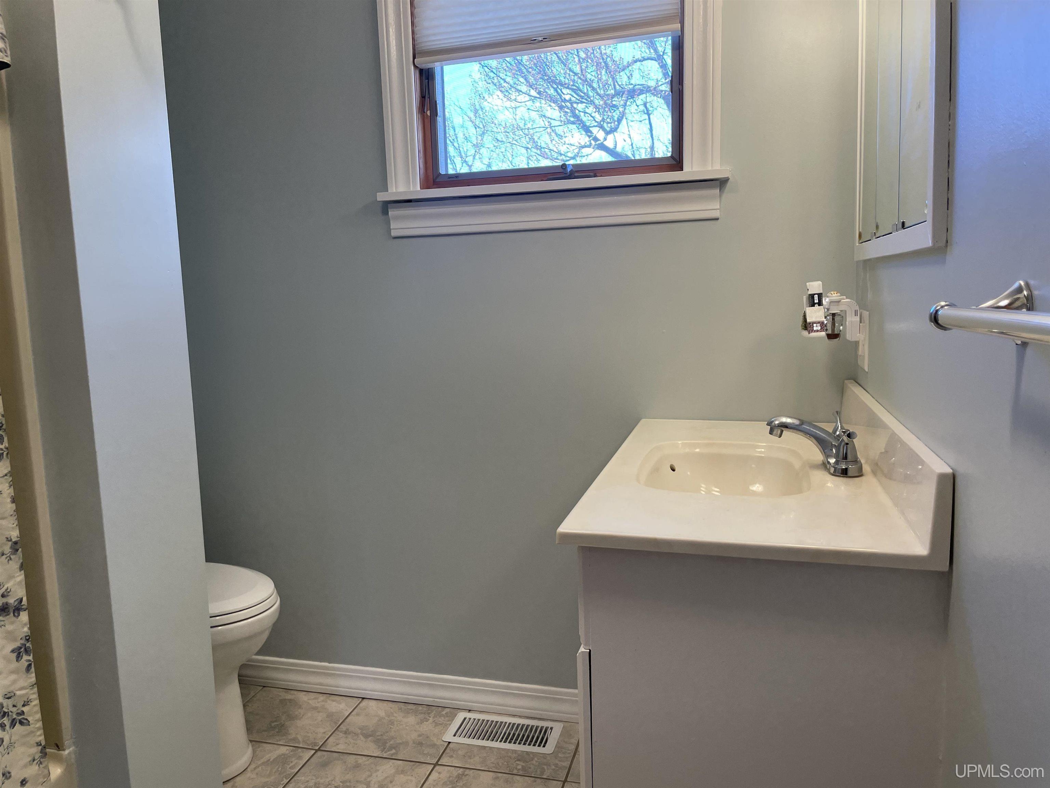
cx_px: 525
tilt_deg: -6.6
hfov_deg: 67.3
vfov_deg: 53.1
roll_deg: +2.3
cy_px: 394
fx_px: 789
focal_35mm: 26
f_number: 1.6
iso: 64
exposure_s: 1/120
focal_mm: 4.2
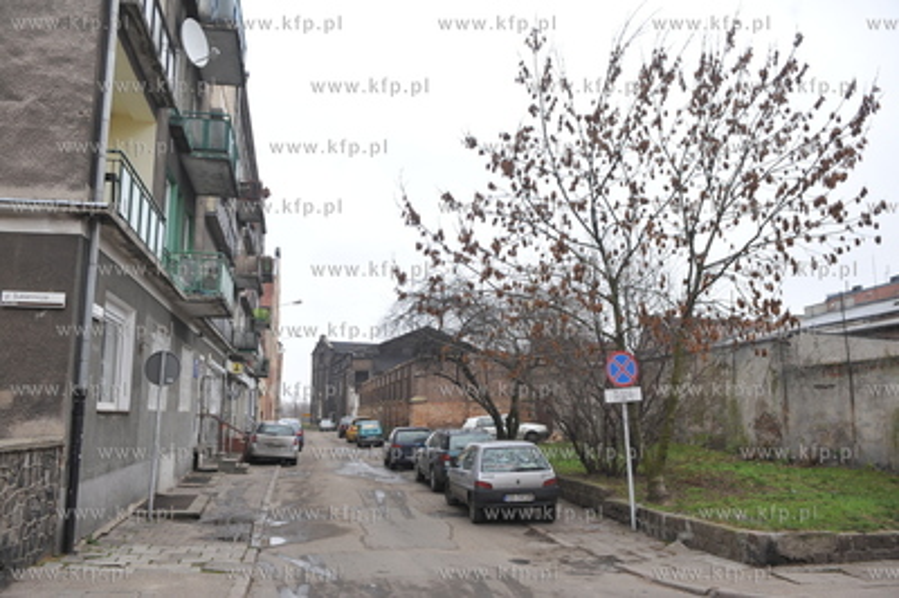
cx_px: 450
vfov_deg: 42.3
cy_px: 299
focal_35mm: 31
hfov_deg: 60.3
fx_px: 773
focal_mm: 31
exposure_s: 1/125
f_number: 5.6
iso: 400
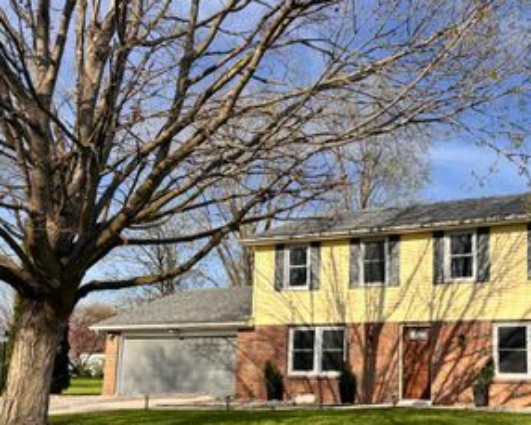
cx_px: 390
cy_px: 294
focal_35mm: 41
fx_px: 645
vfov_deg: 36.0
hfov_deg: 43.5
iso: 80
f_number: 1.78
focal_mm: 6.76
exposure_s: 1/4608
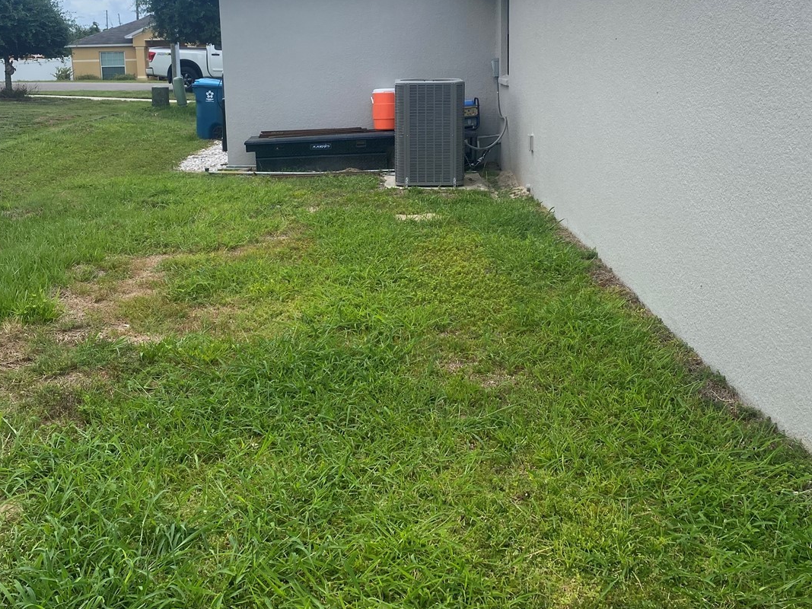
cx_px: 381
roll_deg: +1.3
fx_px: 915
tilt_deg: -9.7
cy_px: 168
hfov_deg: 47.8
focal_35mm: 39
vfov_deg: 36.1
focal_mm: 4.25
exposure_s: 1/2105
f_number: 1.8
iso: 32
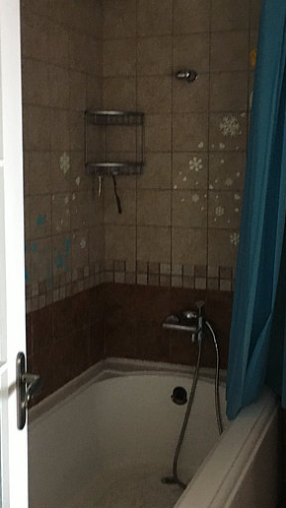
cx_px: 131
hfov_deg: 24.4
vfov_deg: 42.1
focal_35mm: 49
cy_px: 228
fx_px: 661
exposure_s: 1/17
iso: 200
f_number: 2.2
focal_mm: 4.15
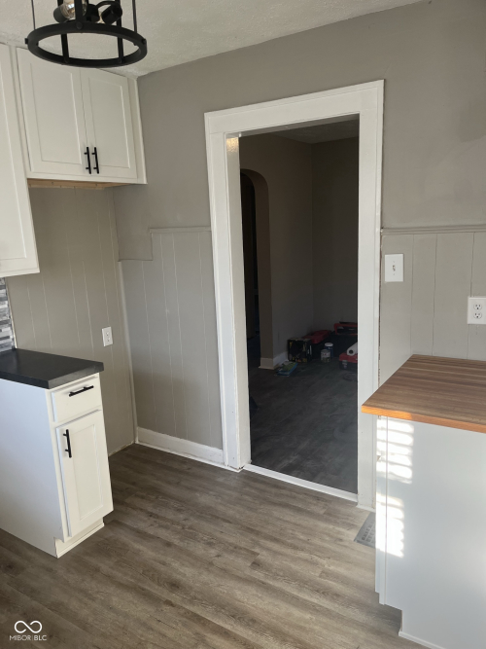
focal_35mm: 26
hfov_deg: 53.0
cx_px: 243
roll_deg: +2.3
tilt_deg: -10.1
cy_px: 324
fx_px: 487
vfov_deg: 67.3
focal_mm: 5.1
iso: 100
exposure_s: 1/121
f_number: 1.6
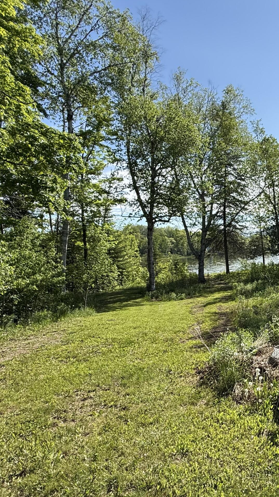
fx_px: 316
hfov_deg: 42.8
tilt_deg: -5.1
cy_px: 282
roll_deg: +3.3
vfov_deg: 75.9
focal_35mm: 24
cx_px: 261
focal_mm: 2.22
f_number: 2.2
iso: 50
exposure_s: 1/1189
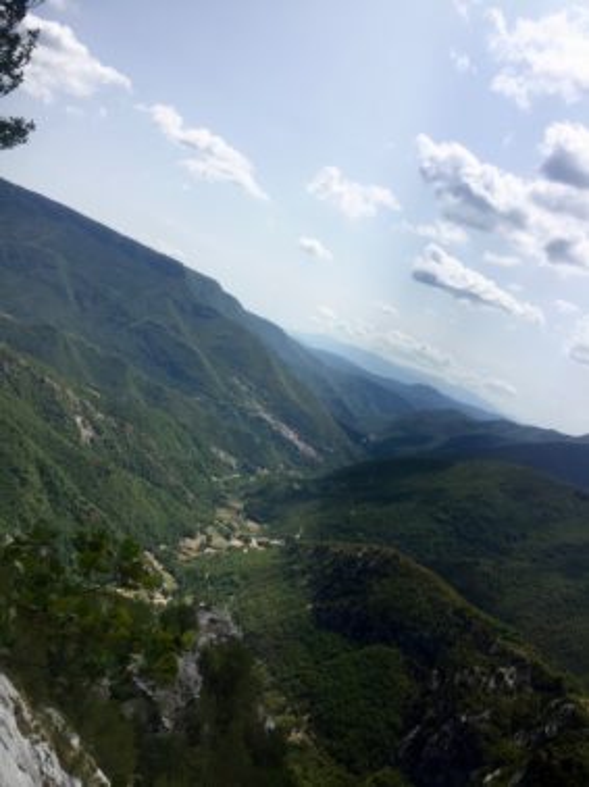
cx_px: 294
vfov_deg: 61.7
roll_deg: -21.1
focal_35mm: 29
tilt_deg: -6.2
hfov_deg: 48.2
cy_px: 394
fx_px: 659
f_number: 2.2
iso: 32
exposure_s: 1/3597
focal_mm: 4.15
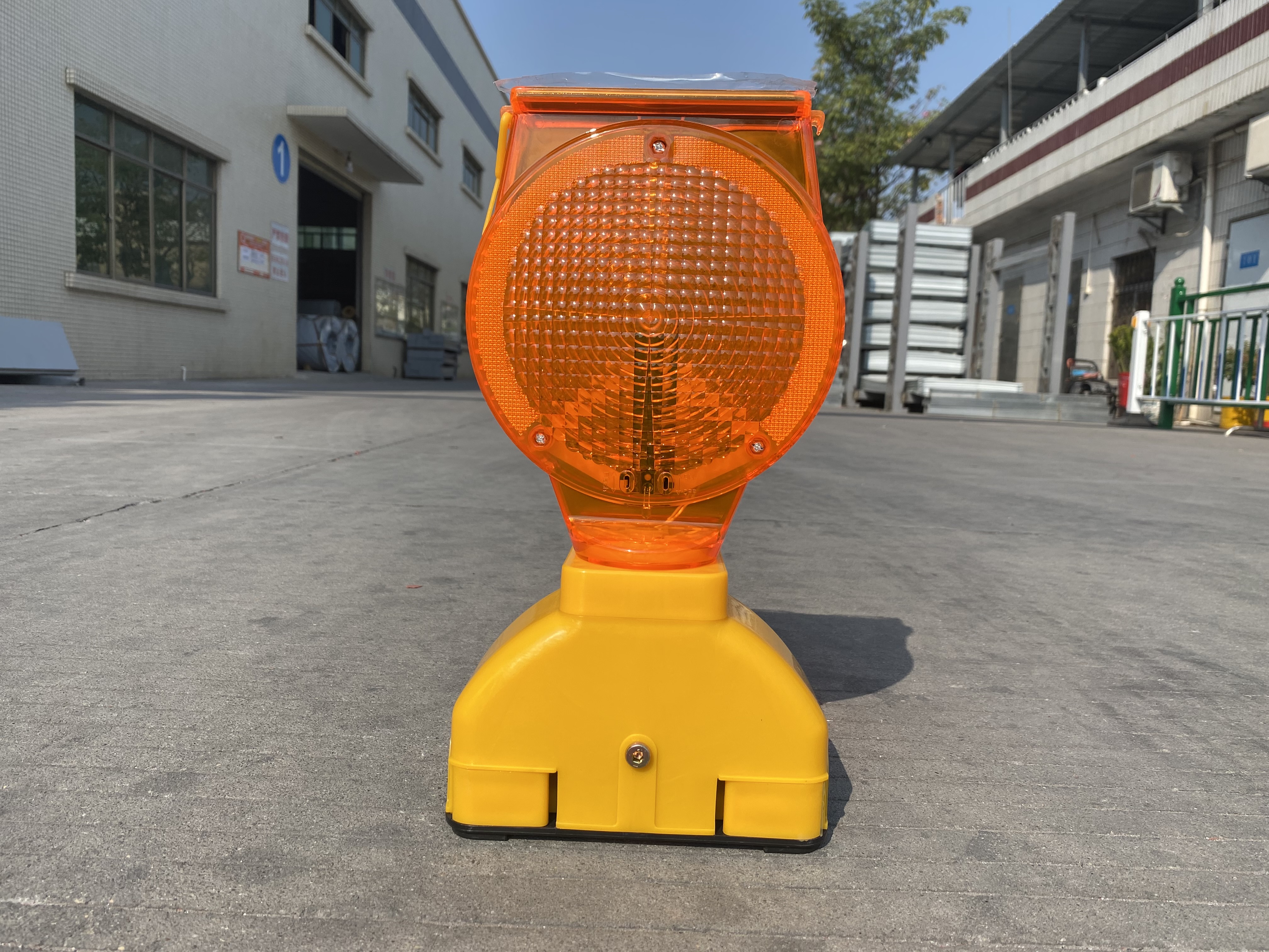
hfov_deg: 67.3
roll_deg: -2.0
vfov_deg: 53.1
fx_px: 953
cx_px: 634
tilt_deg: -5.6
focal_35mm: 26
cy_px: 476
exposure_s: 1/2817
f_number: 1.8
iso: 32
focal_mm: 4.25
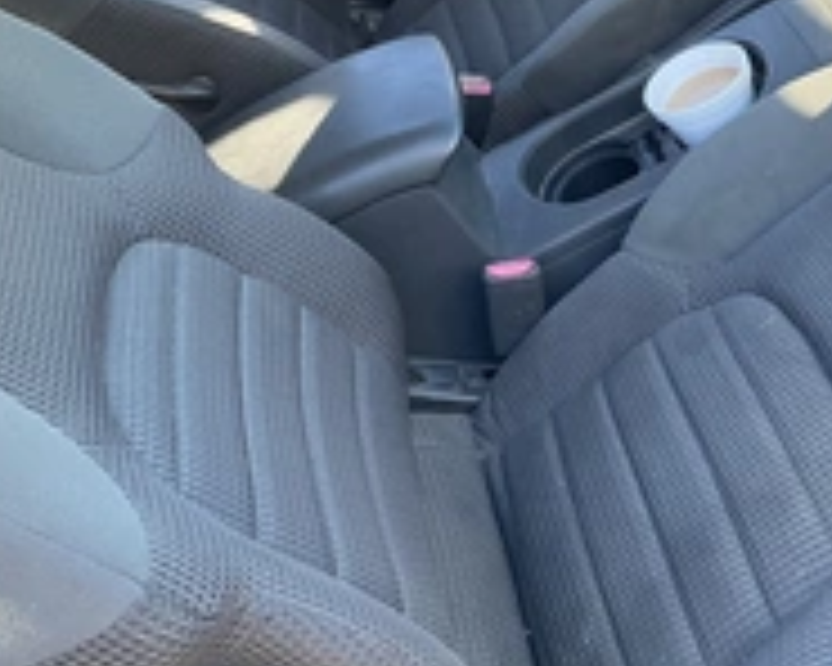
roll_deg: +38.8
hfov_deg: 31.9
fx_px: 1453
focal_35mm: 59
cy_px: 140
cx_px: 364
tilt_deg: -28.1
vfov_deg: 25.4
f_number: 1.8
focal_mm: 3
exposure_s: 1/81
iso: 64
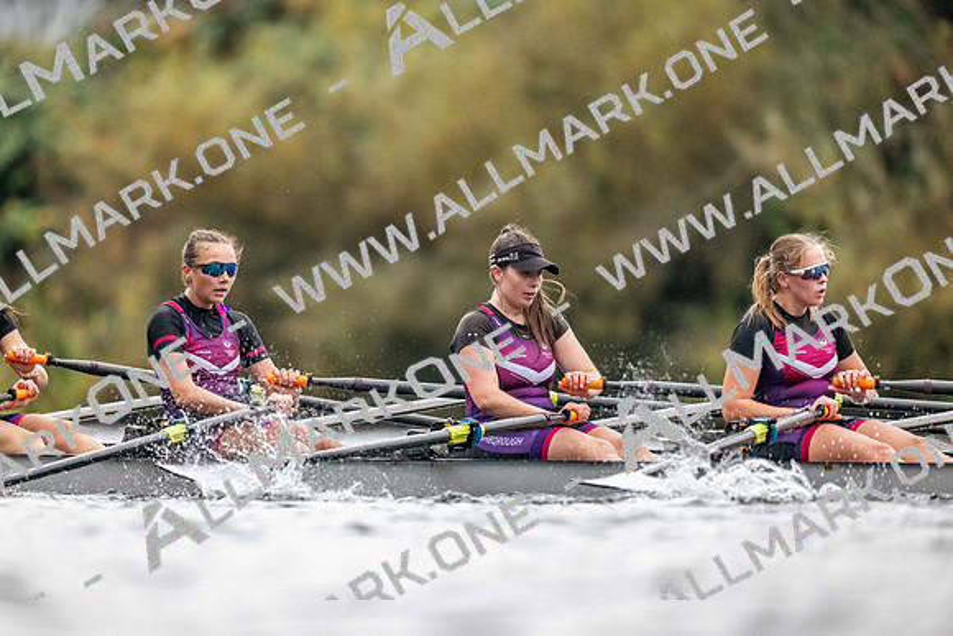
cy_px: 318
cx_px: 476
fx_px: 15886
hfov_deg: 3.4
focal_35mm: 600
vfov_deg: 2.3
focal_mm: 600
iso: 4000
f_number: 4
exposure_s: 1/2500
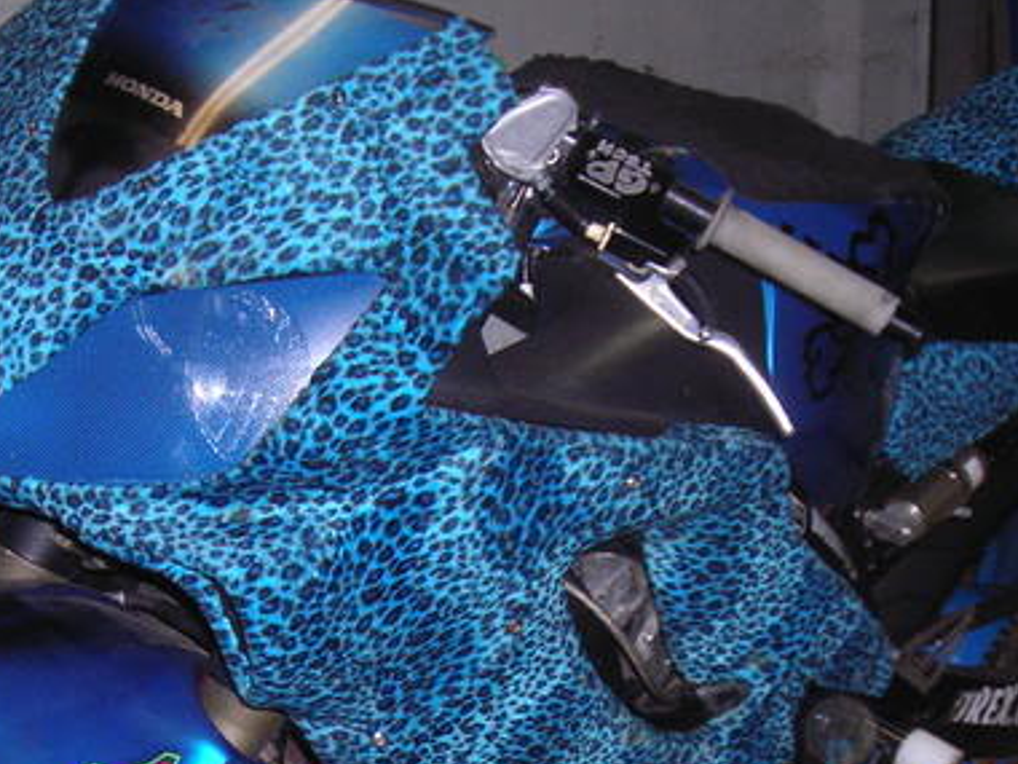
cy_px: 751
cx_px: 439
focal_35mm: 80
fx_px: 2353
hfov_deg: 24.4
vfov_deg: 18.0
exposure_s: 1/60.1
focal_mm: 6.3
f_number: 3.2
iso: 126
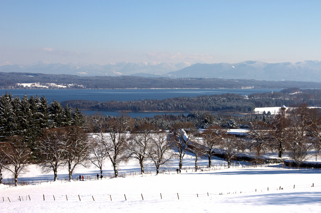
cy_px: 106
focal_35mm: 78
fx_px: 695
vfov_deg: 17.5
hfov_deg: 26.0
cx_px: 160
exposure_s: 1/80
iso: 100
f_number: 11
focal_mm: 50
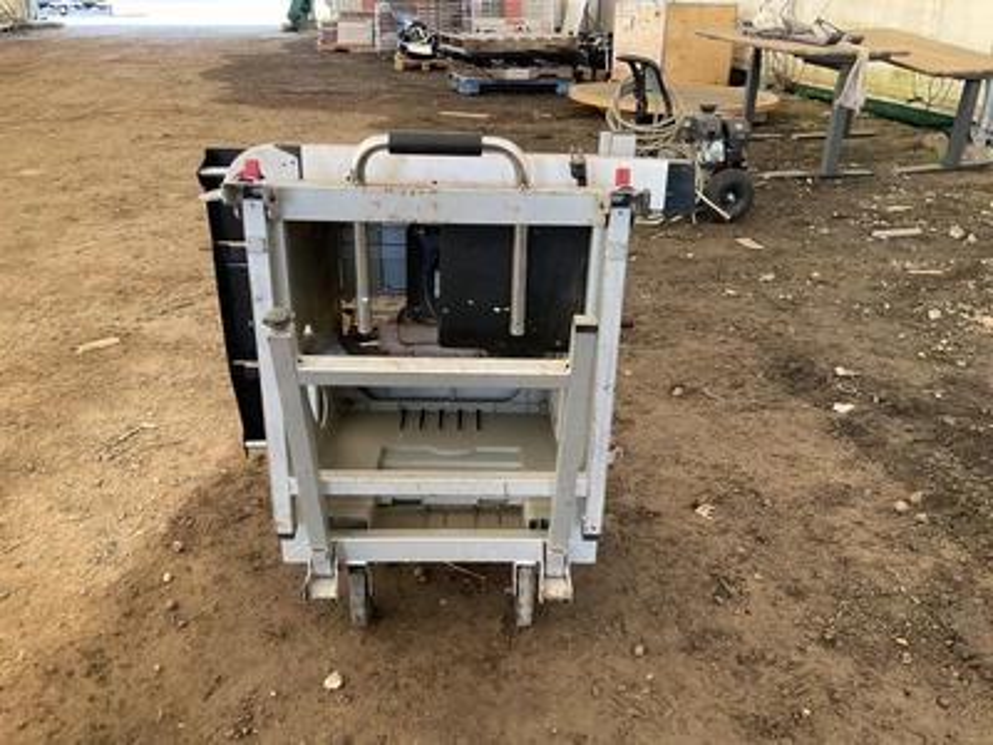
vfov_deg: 48.2
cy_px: 372
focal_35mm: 29
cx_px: 496
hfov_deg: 61.7
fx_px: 832
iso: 40
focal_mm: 3
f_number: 1.8
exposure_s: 1/122
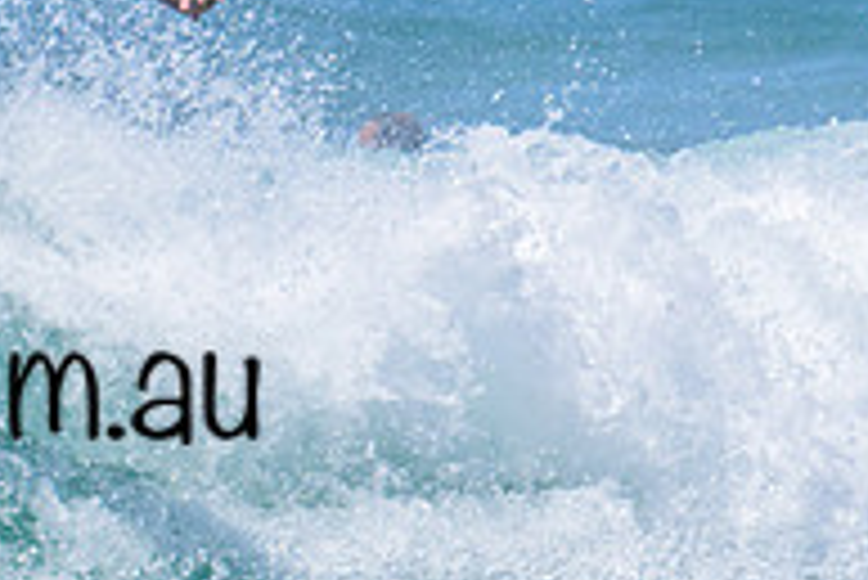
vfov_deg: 0.4
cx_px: -58
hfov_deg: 0.6
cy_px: 64
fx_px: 78779
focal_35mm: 3265
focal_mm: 800
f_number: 16
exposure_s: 1/2000
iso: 1400
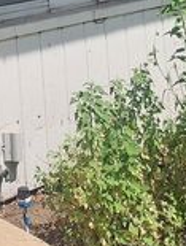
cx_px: -67
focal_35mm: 103
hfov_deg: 13.8
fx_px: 735
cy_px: -218
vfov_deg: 15.8
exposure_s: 1/881
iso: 40
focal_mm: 4.6
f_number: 1.8
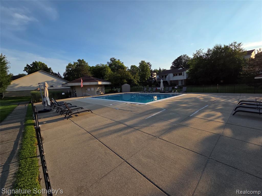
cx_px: 131
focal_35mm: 13
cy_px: 98
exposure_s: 1/1819
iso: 50
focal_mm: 2.2
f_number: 2.2
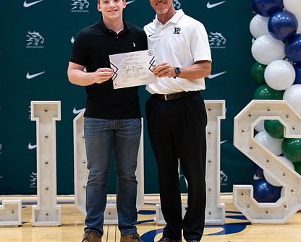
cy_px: 112
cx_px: 148
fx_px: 768
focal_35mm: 86
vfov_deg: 17.9
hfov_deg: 22.2
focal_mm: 50
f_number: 1.2
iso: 400
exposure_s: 1/320
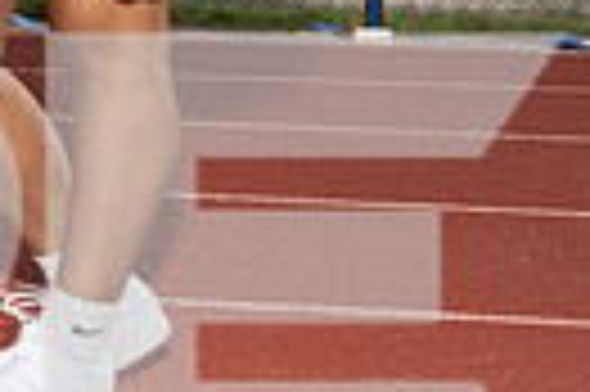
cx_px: -567
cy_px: -273
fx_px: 3274
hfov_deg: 9.6
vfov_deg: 6.7
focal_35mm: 200
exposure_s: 1/250
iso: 200
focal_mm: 45
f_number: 11
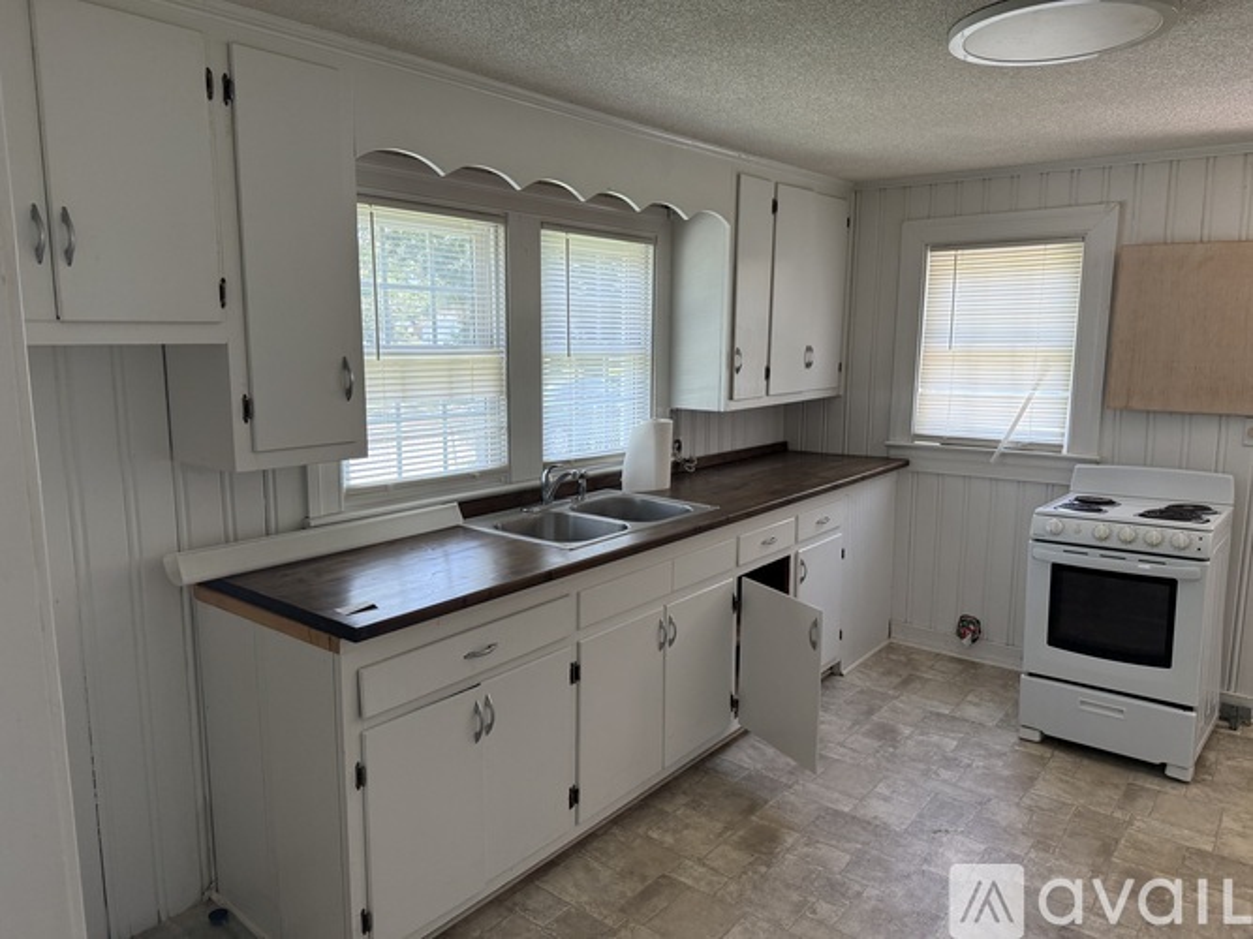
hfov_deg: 71.6
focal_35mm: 24
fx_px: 869
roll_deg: -0.1
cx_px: 626
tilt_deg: -8.3
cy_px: 470
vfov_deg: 56.8
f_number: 1.78
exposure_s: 1/178
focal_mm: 6.76
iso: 200
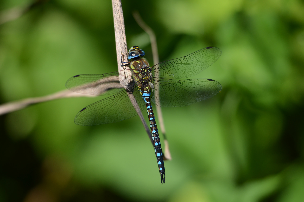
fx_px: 6320
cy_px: 101
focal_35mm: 750
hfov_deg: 2.8
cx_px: 152
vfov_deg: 1.8
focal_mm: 500
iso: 200
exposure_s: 1/800
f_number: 6.3
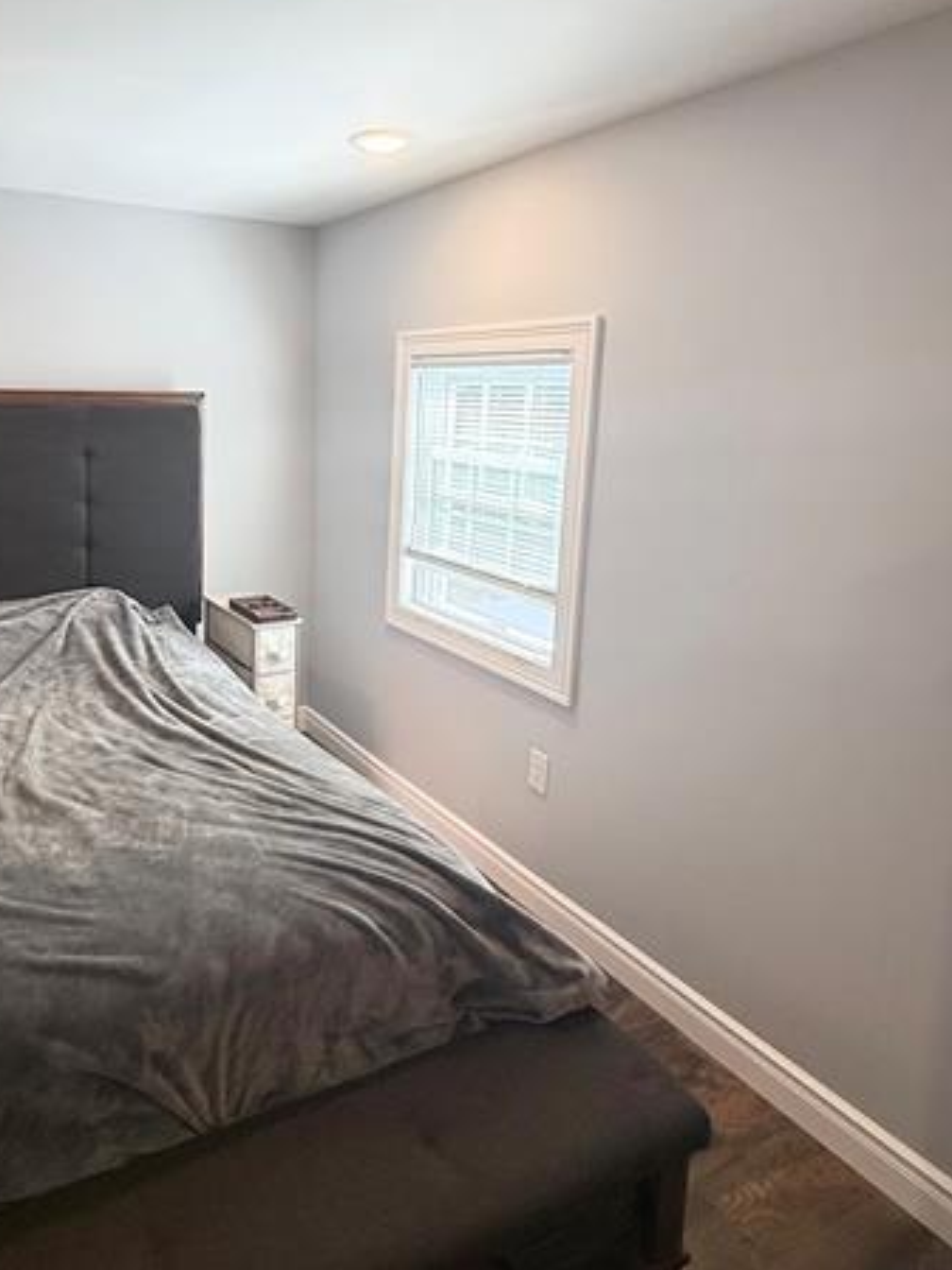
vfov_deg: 70.8
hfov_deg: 54.9
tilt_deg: -6.2
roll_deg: -0.6
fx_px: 880
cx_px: 275
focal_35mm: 24
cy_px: 502
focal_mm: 2.22
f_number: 2.2
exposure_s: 1/120
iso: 80
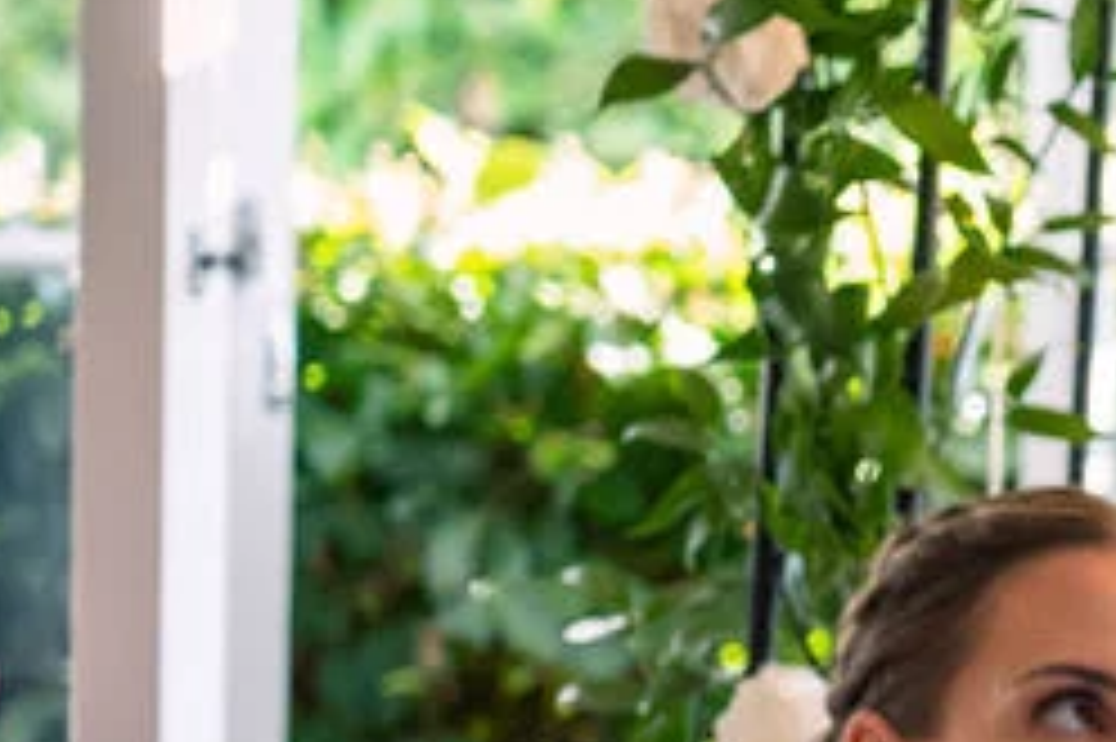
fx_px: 8953
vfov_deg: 4.7
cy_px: 762
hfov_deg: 6.9
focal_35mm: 289
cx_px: 2254
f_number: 2.8
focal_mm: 70
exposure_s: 1/250
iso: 1000
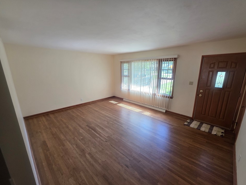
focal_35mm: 14
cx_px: 126
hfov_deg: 102.1
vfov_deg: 85.6
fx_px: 99
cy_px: 97
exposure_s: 1/120
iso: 125
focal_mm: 2.2
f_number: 1.9
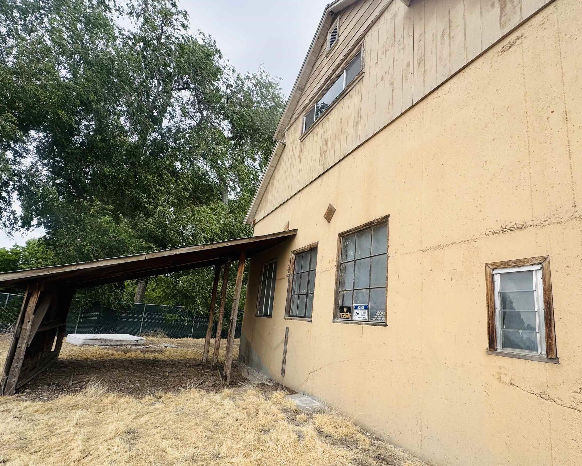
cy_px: 266
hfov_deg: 89.5
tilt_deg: +10.4
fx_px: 293
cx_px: 313
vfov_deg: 76.5
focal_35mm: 17
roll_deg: -4.3
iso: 40
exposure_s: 1/932
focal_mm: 2.22
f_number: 2.2
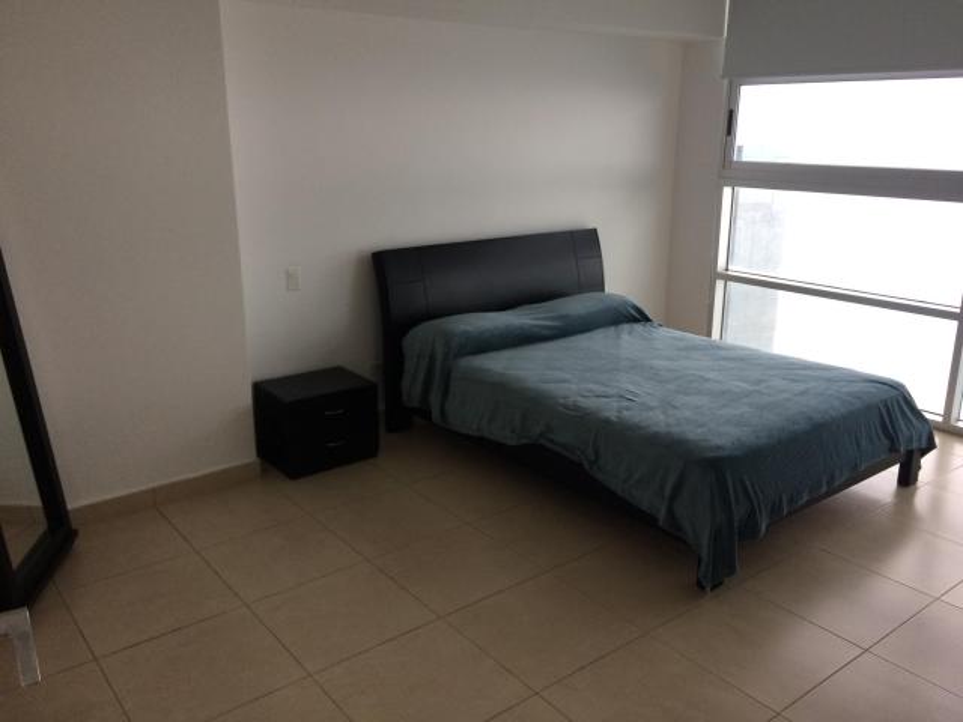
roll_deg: -0.6
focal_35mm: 29
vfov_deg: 48.2
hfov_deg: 61.7
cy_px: 361
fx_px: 807
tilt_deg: -18.4
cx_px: 482
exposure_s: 1/30
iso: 50
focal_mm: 4.15
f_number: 2.2
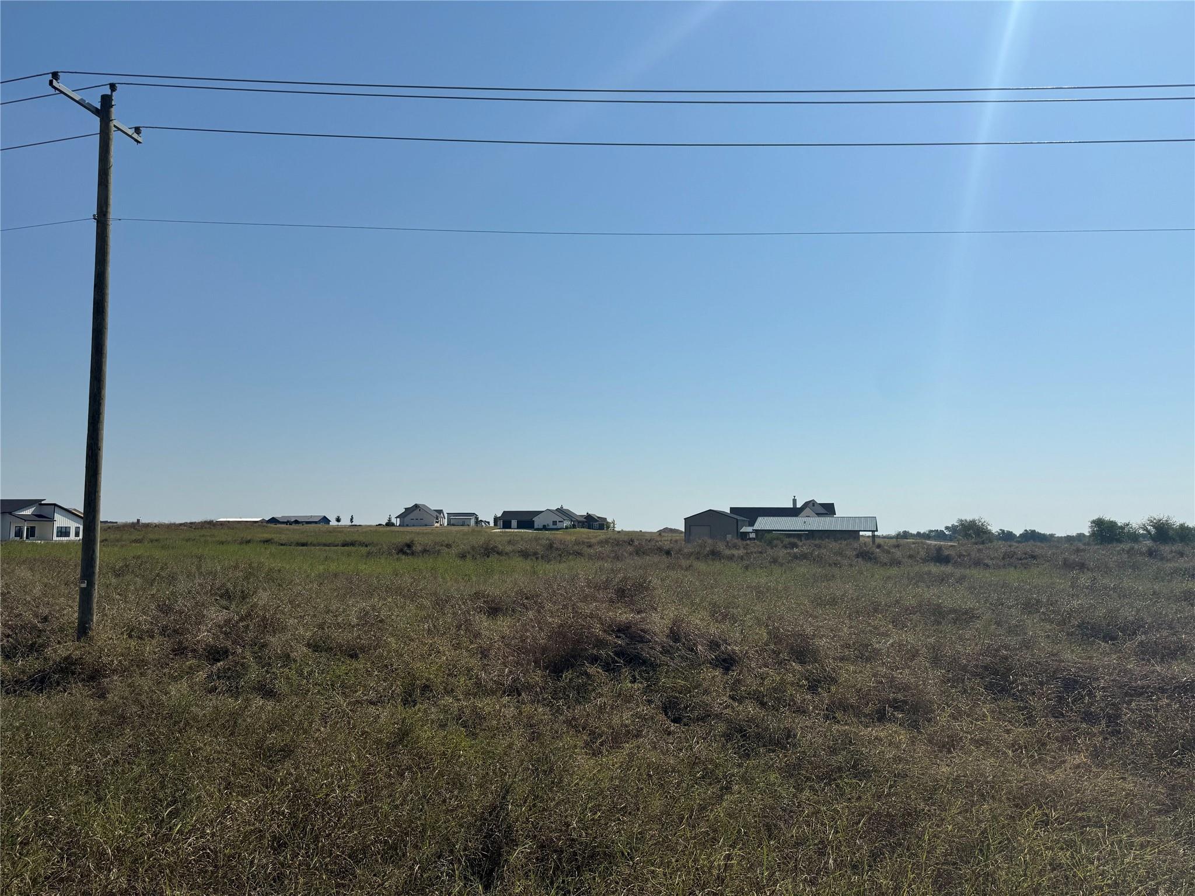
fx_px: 829
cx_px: 598
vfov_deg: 56.8
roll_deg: -0.9
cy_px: 448
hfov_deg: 71.6
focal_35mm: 24
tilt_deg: +5.3
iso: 64
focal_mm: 6.76
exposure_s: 1/14286
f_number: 1.78
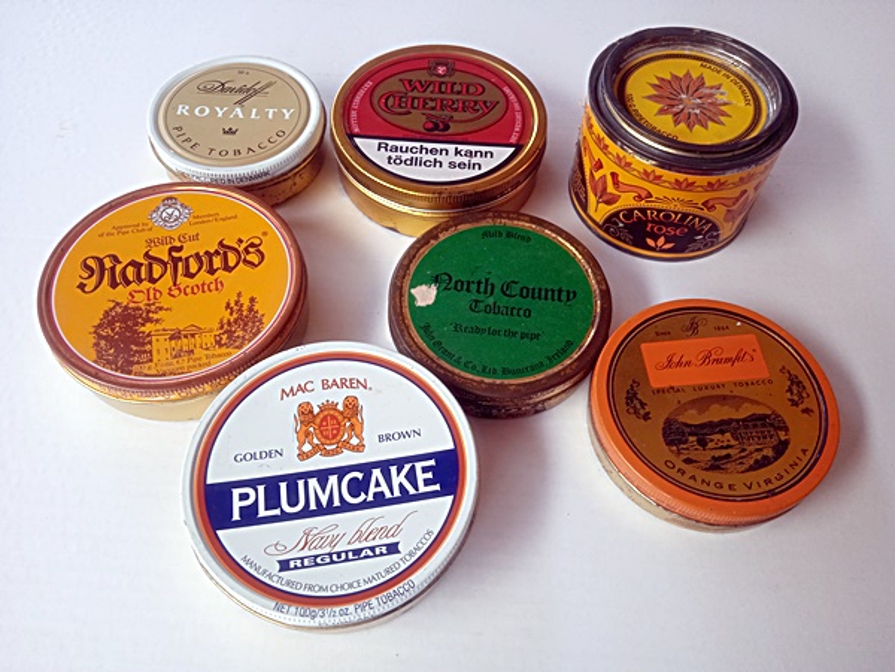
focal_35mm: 28
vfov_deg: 49.7
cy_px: 336
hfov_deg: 63.4
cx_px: 448
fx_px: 724
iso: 170
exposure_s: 1/100
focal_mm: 3.43
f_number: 2.2
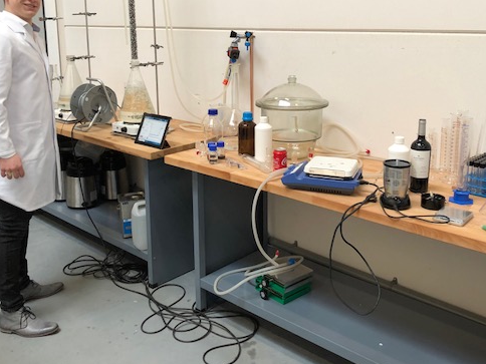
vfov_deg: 38.3
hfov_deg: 50.1
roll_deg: +0.5
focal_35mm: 37
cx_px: 254
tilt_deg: -11.6
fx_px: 519
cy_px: 127
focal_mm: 4
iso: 40
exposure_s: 1/33
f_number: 1.8
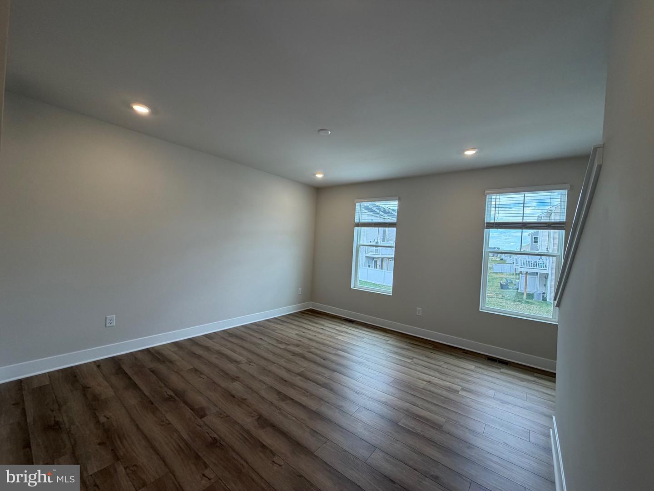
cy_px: 246
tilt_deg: +0.7
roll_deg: -3.1
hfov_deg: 102.1
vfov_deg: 85.7
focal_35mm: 14
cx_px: 327
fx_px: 265
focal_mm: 2.22
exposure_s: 1/120
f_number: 2.2
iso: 100
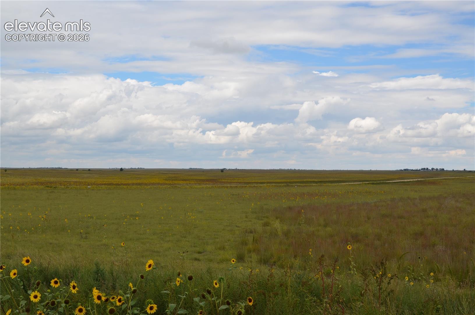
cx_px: 238
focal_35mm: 51
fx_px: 671
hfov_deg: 39.0
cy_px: 158
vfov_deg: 26.4
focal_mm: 34
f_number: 9
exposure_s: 1/320
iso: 100
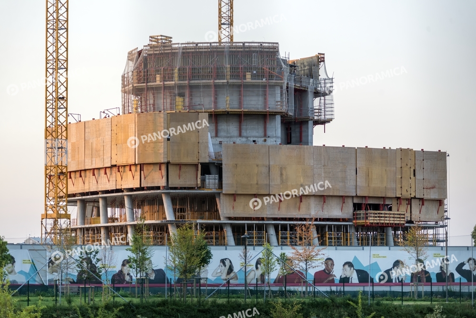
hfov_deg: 13.7
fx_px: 1983
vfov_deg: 9.2
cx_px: 238
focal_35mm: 150
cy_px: 159
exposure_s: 1/400
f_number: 6.3
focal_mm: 150
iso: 800
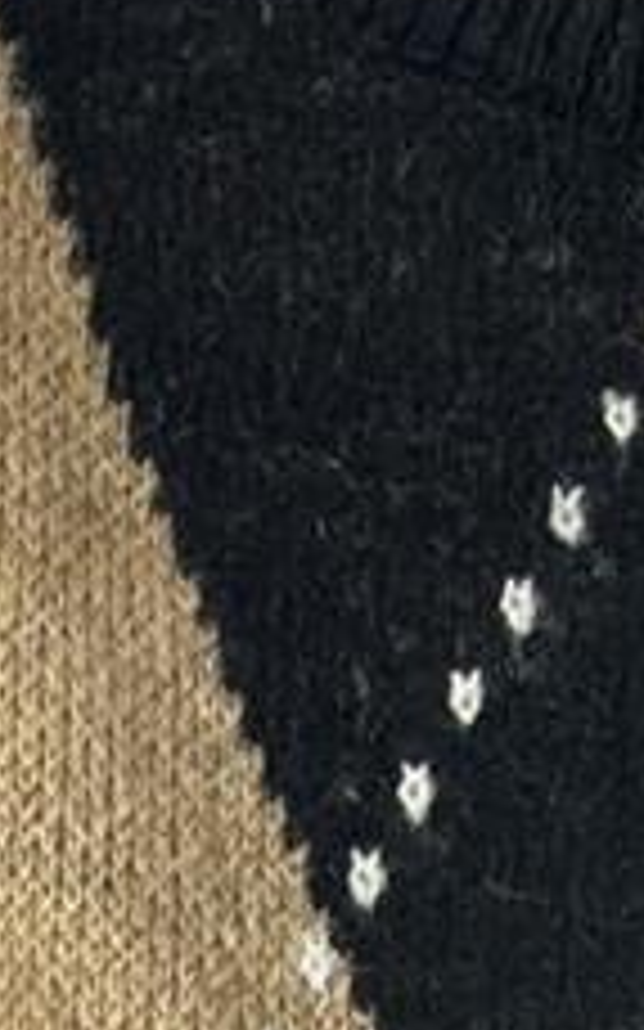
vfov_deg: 5.7
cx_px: 802
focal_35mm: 355
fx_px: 9975
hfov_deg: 3.7
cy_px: 2595
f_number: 1.78
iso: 125
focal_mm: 6.86
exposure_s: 1/100
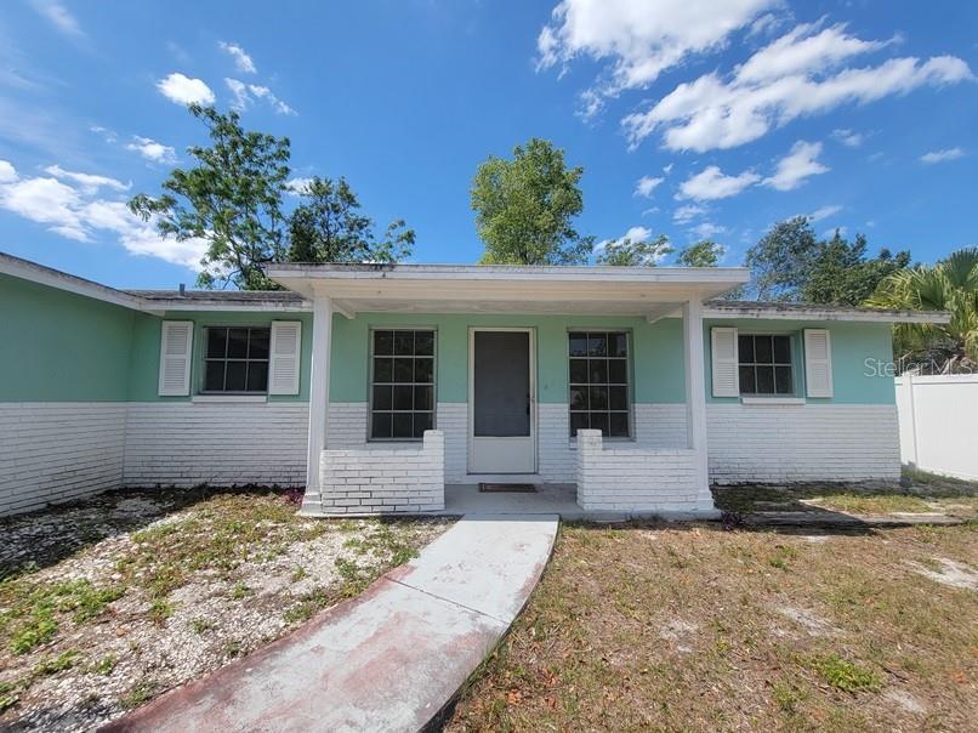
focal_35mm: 13
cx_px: 489
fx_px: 367
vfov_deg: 89.9
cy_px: 366
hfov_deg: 106.2
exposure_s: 1/1732
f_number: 2.2
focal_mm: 2.2
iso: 50
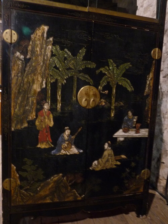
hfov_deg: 51.4
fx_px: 175
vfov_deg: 65.3
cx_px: 84
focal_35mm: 27
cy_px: 112
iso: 400
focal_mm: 4.8
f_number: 2.8
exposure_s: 1/8
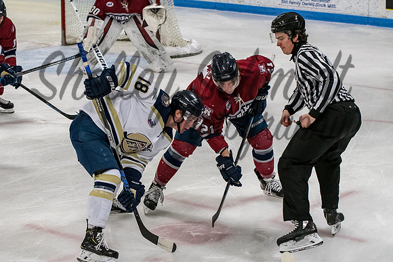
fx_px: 1277
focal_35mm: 117
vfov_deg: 11.7
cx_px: 178
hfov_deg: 17.5
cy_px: 125
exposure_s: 1/800
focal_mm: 70
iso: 3600
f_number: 4
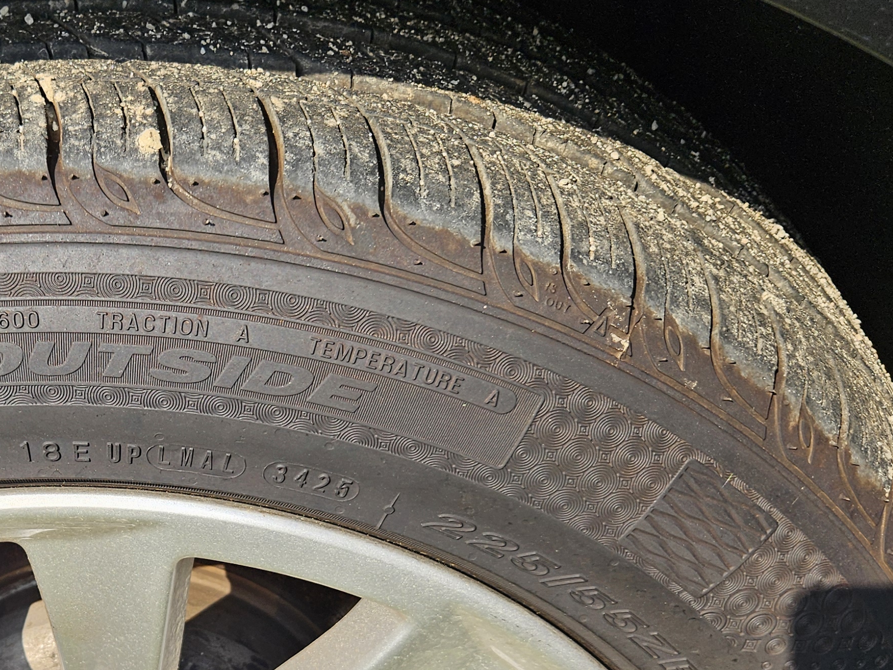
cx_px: 110
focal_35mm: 52
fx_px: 1342
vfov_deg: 27.0
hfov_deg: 35.0
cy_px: 612
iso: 25
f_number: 1.8
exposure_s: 1/829
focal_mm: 5.4
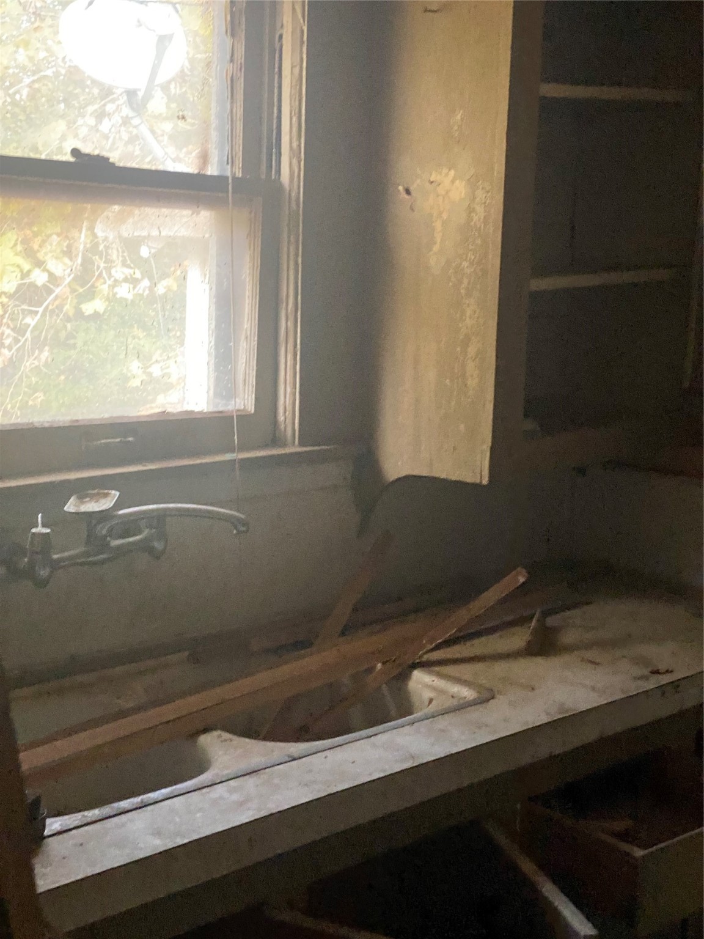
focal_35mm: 52
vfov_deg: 36.8
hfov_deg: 28.0
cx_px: 352
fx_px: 1410
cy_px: 470
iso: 800
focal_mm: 6
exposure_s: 1/31
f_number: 2
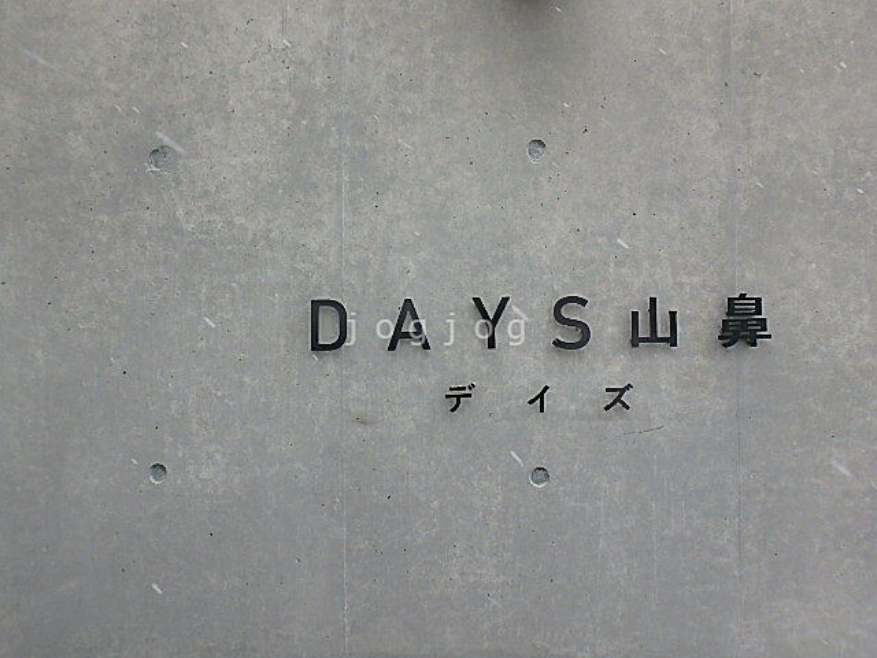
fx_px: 532
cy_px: 329
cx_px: 438
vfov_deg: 63.4
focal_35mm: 21
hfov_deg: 79.0
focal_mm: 3.7
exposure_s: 1/320
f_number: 3.5
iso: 125
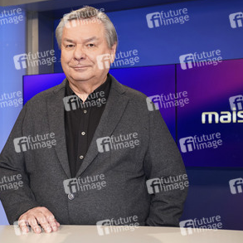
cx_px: 96
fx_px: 405
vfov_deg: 33.4
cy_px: 122
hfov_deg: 33.3
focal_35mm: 51
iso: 2000
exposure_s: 1/125
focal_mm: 39
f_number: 5
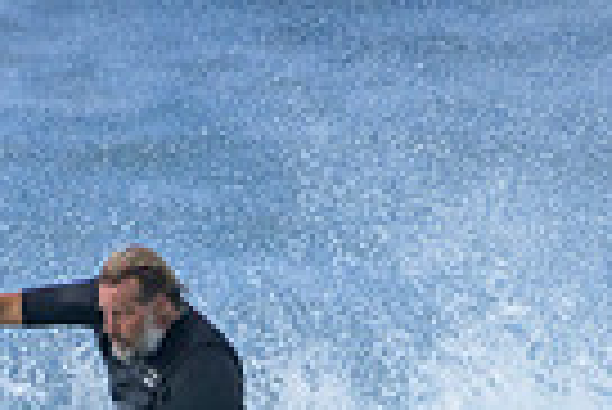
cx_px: 171
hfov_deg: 0.5
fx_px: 72718
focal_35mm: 4273
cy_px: 620
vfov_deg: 0.3
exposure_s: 1/2000
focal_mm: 1000
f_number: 11
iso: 900
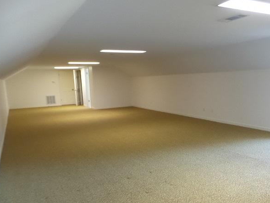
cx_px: 162
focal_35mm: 30
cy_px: 117
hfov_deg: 59.5
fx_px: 234
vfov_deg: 46.7
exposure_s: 1/25
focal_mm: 4.1
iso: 800
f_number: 2.8
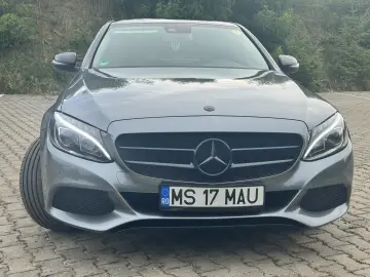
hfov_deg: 39.7
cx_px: 185
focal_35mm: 48
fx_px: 513
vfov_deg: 30.3
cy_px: 138
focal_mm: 6.76
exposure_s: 1/1490
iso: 80
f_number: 1.78
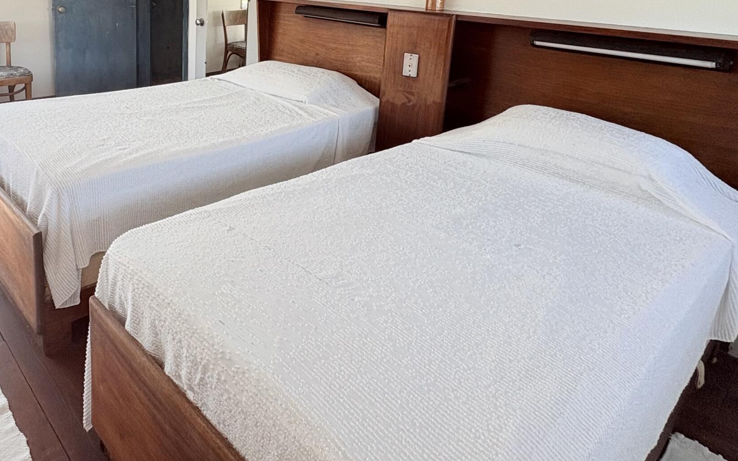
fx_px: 543
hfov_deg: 65.6
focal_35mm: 27
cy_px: 77
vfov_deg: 43.4
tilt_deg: -11.7
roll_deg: -0.9
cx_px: 217
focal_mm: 2.22
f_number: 2.2
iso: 64
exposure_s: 1/99
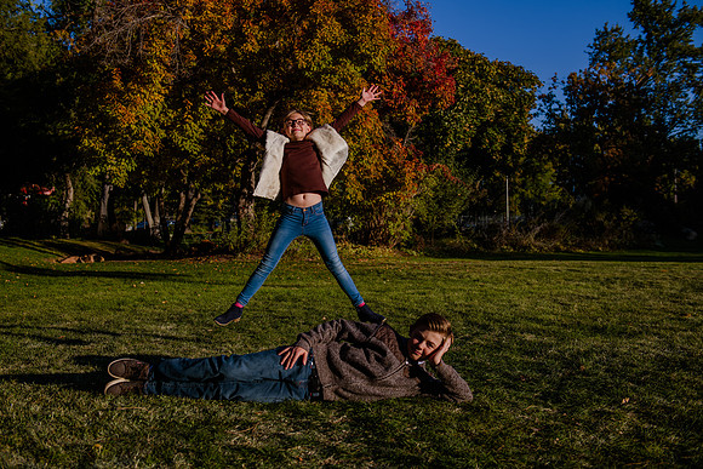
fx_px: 780
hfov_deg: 48.5
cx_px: 334
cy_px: 223
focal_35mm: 40
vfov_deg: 33.5
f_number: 4
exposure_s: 1/640
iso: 100
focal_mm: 38
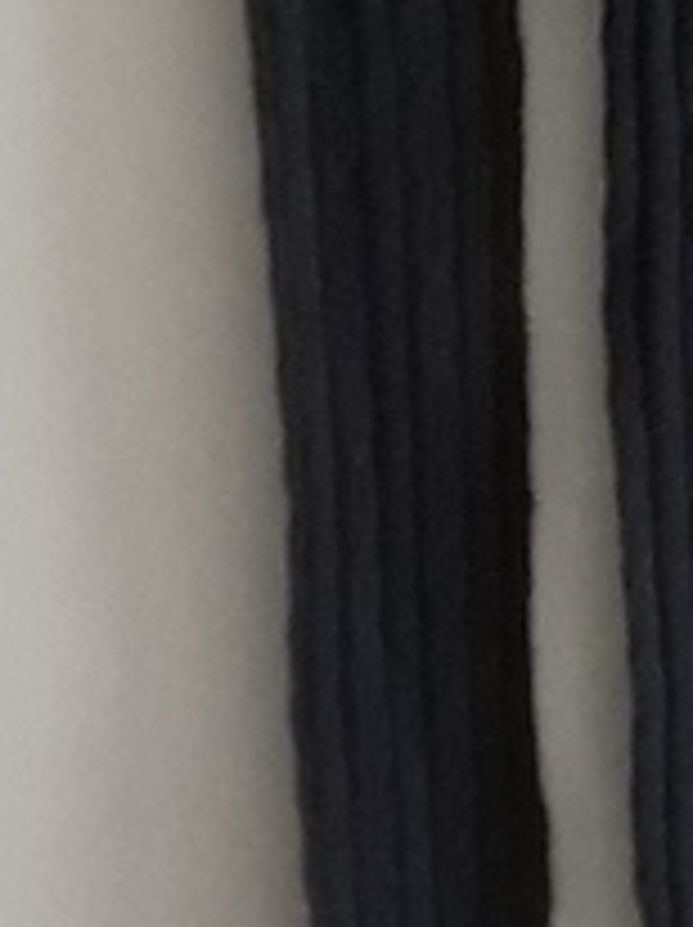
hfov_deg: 11.0
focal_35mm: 134
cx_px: 576
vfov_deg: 14.0
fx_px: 3584
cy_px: -374
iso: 250
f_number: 1.9
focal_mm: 2.2
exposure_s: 1/33
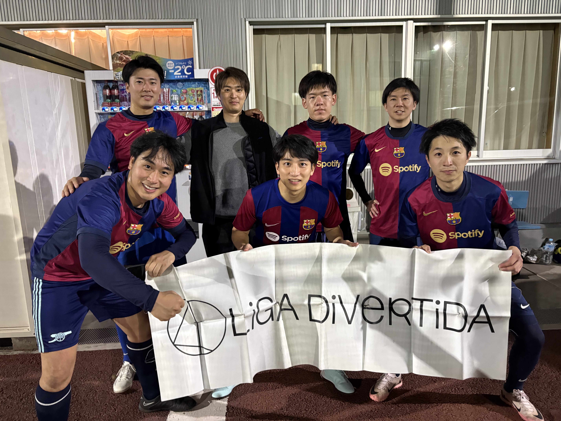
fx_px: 421
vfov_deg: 53.1
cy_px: 210
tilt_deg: -10.4
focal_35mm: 26
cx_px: 280
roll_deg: +1.0
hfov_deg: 67.3
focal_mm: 5.96
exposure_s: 1/33
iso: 640
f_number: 1.6
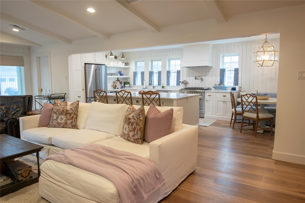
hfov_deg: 73.7
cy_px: 102
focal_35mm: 24
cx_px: 152
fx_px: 203
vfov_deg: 53.1
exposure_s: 1/25
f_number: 4
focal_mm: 16
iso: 160
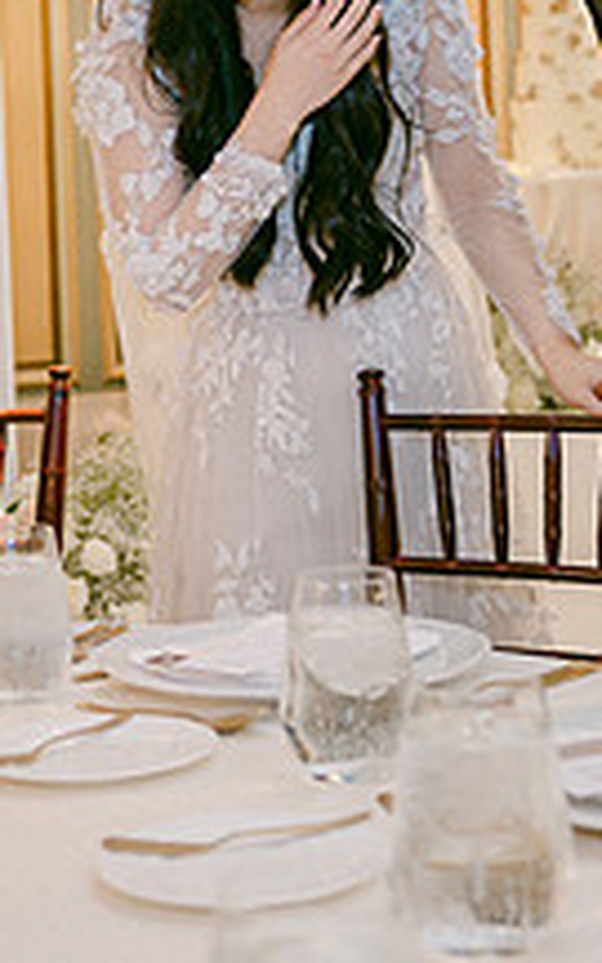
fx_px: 2048
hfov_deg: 16.7
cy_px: 116
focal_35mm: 78
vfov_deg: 25.7
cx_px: 326
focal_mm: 28
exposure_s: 1/125
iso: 1600
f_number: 2.8
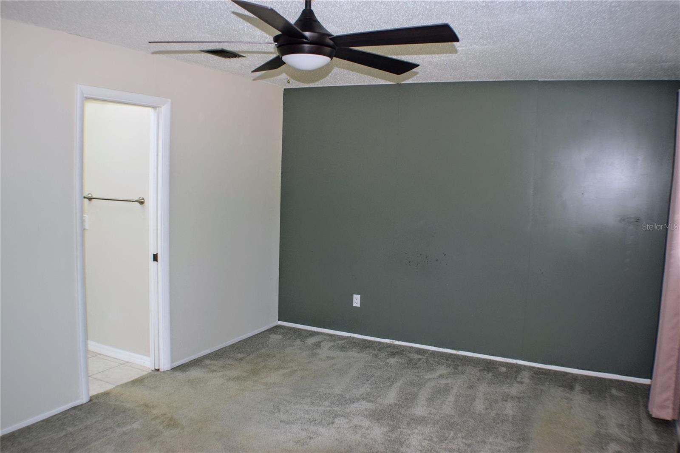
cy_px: 226
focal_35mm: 38
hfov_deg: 51.3
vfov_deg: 35.5
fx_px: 708
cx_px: 340
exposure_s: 1/100
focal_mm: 25
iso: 800
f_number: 5
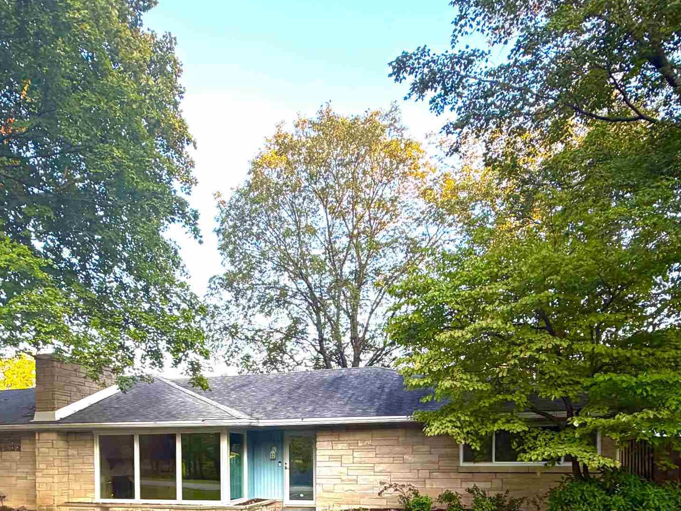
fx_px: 590
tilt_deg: -0.3
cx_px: 270
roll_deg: +0.6
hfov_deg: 59.4
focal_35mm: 30
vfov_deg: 42.6
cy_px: 467
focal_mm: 2.22
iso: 100
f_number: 2.2
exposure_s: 1/121
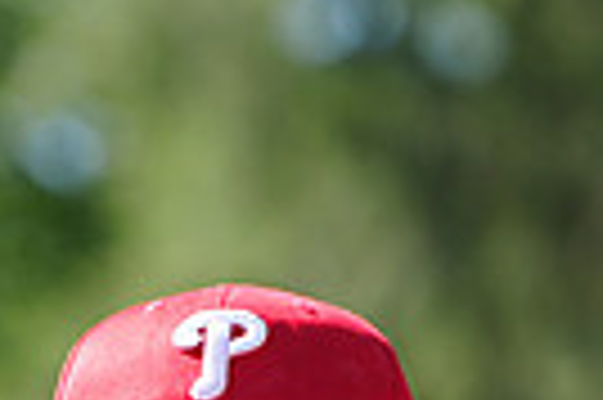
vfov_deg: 2.2
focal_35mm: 626
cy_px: 854
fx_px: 10473
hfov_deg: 3.3
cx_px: 180
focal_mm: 145
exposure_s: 1/500
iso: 200
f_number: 5
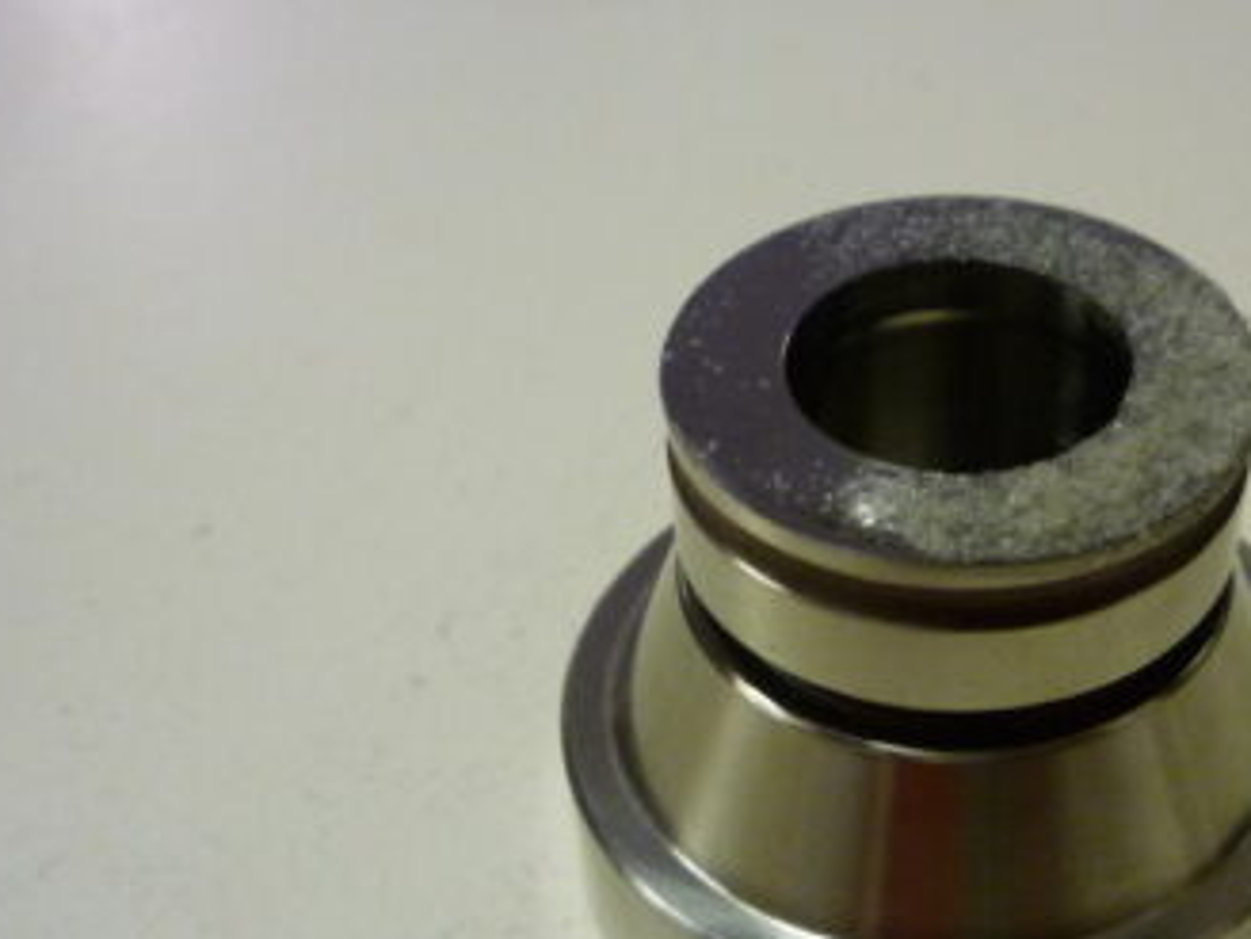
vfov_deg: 27.1
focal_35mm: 53
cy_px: 706
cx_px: 908
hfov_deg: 35.5
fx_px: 1915
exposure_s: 1/30
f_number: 3.3
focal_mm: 5.2
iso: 400
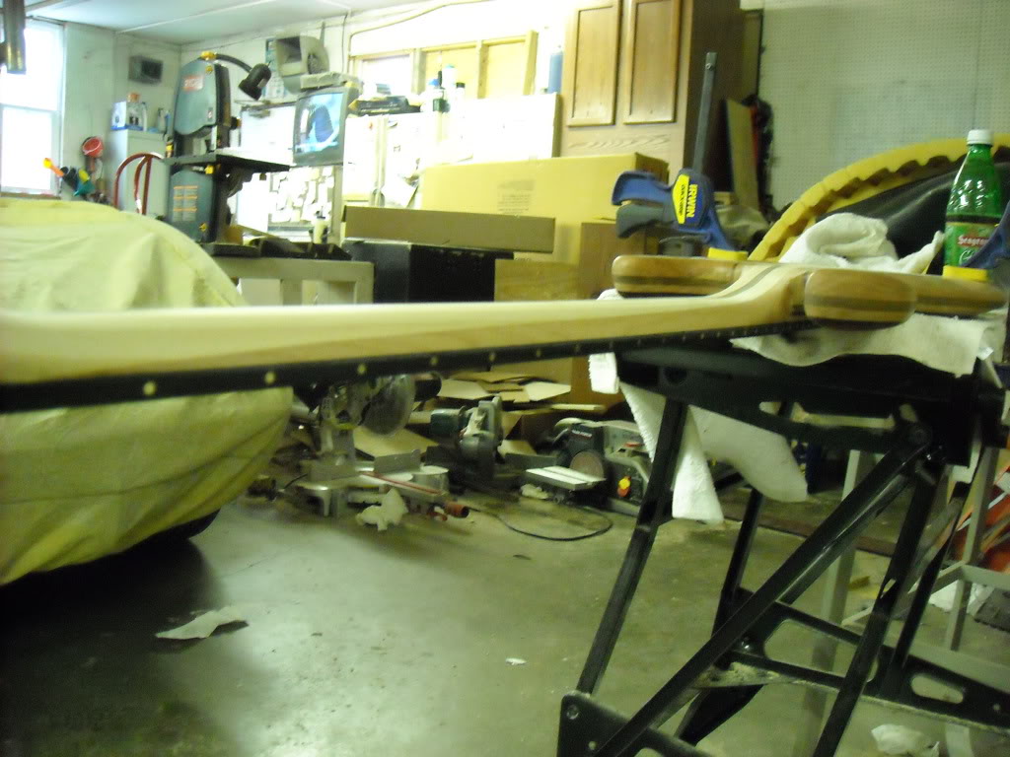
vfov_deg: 40.7
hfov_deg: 52.6
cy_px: 378
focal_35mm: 35
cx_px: 505
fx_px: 1021
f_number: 2.8
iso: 800
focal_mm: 5.7
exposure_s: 1/16
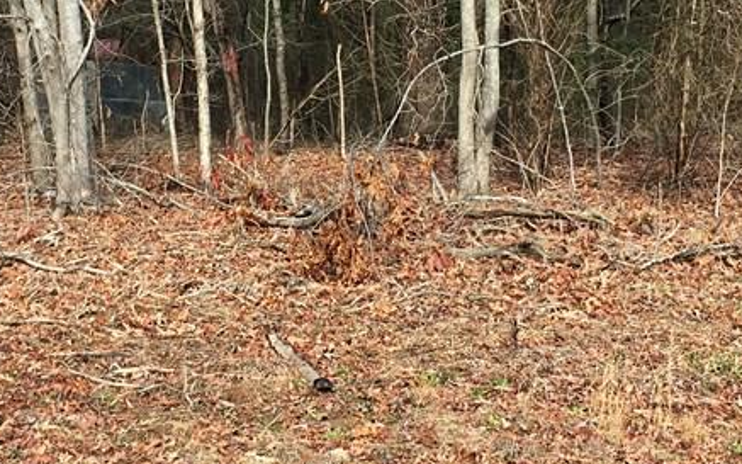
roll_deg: +1.6
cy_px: 107
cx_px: 301
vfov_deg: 18.0
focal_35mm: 72
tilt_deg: -1.9
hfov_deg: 28.5
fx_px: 1456
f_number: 2.2
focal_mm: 4.15
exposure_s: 1/601
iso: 25
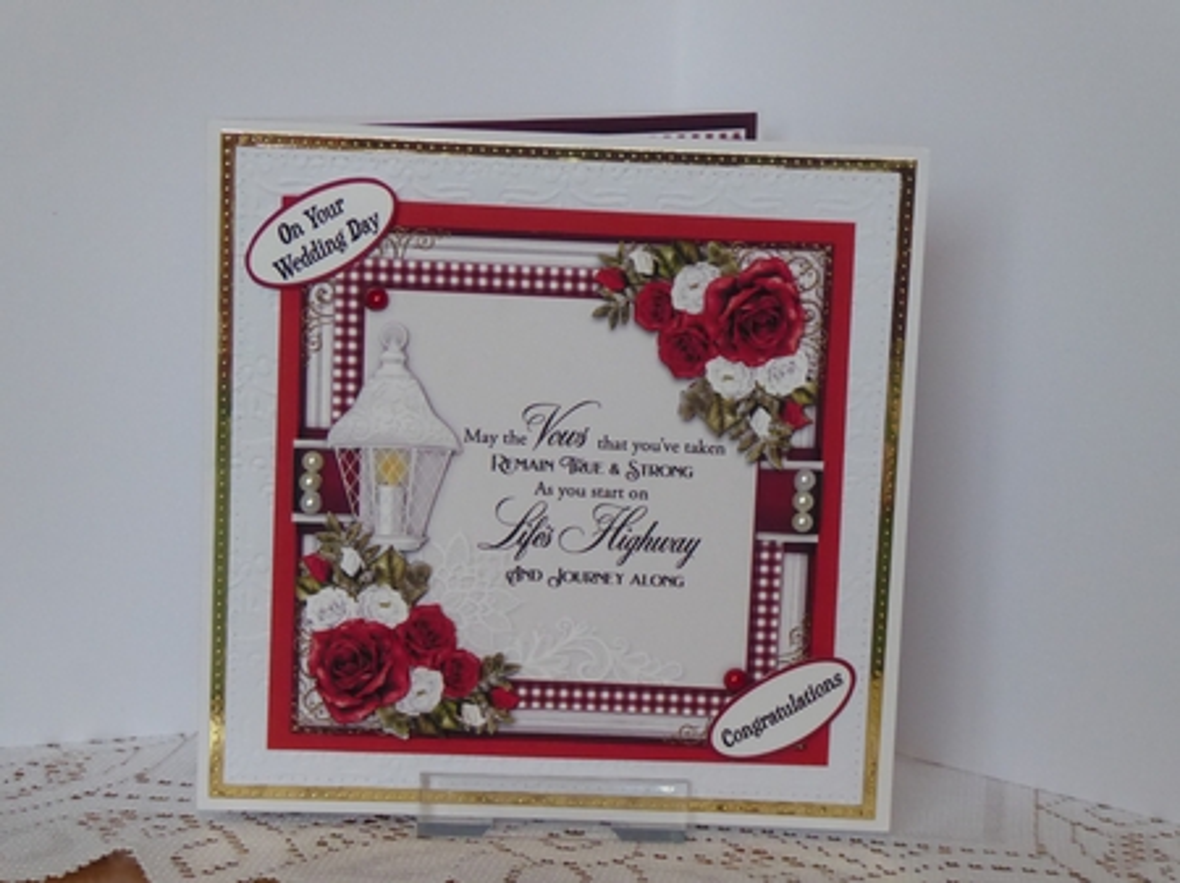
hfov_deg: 23.0
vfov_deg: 17.3
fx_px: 2896
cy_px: 442
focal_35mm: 85
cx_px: 590
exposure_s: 1/50
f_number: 4.7
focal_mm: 14.1
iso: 800
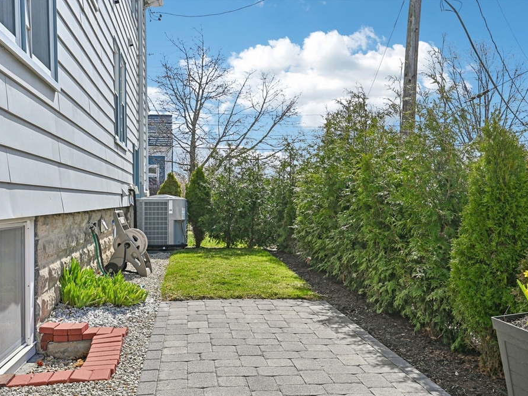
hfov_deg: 55.3
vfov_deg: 42.9
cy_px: 200
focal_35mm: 33
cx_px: 280
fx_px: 503
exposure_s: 1/640
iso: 400
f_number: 8
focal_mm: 30
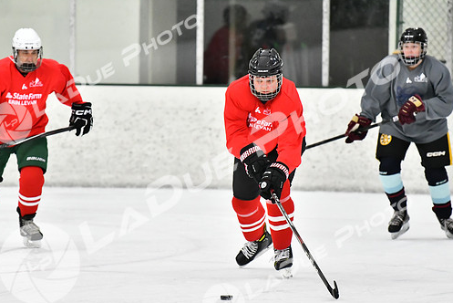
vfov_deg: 4.3
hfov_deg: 6.4
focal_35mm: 324
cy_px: 170
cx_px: 201
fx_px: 4074
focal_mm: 185
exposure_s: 1/1250
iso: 5000
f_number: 2.8
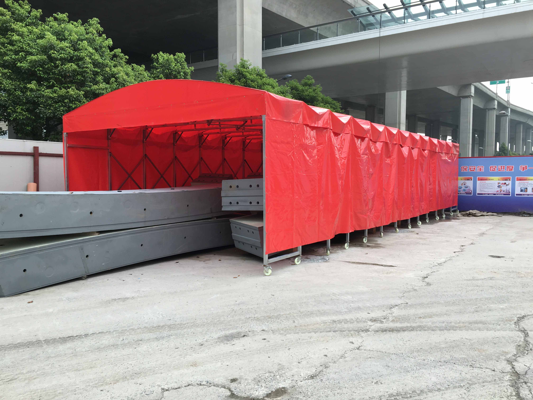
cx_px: 266
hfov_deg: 61.7
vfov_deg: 48.2
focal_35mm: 29
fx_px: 447
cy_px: 200
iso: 25
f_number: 2.2
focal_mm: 4.15
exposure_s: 1/117
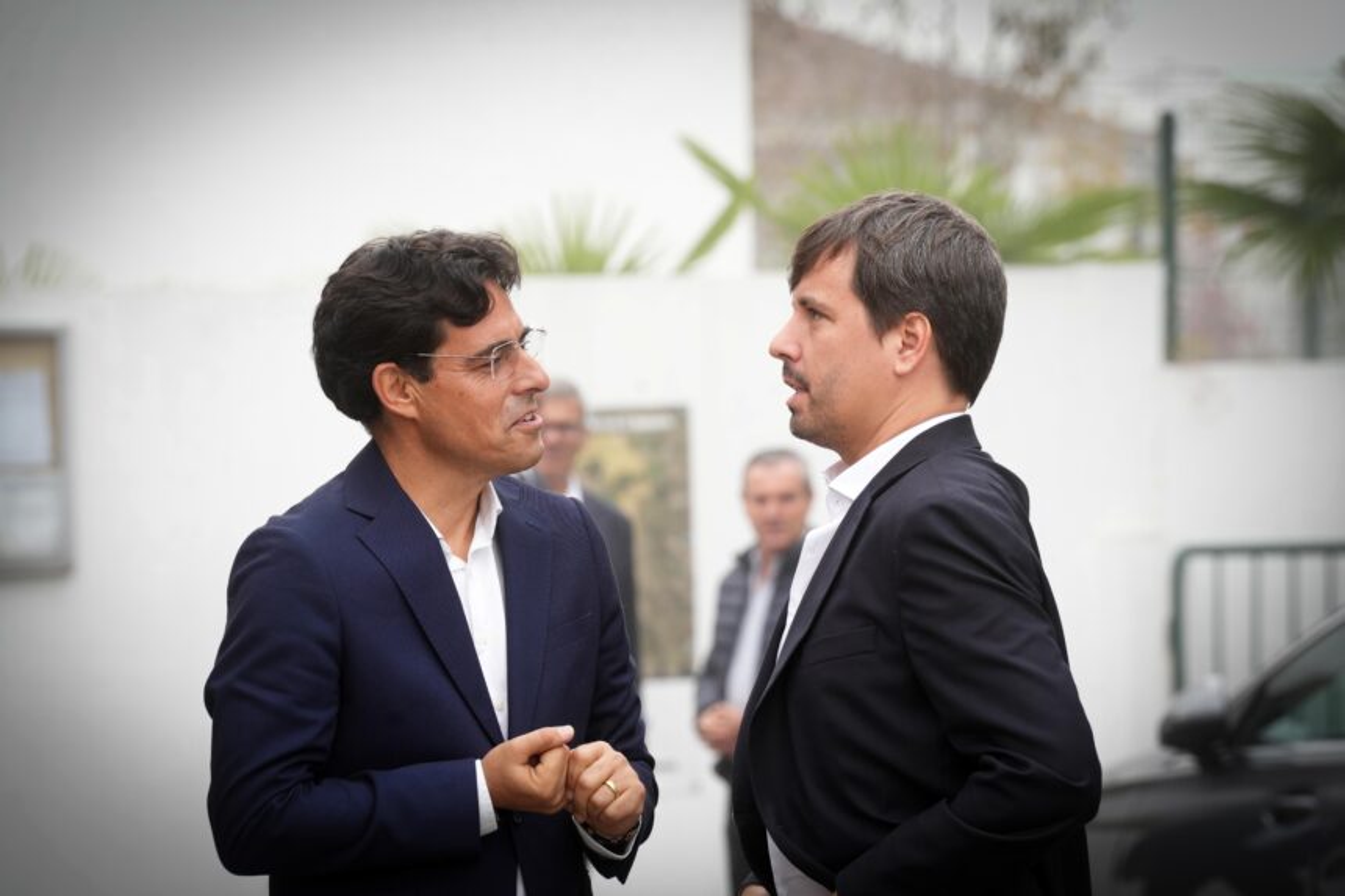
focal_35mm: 200
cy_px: 448
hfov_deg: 10.3
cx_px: 672
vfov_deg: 6.9
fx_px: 7470
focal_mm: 200
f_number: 7.1
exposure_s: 1/320
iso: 800
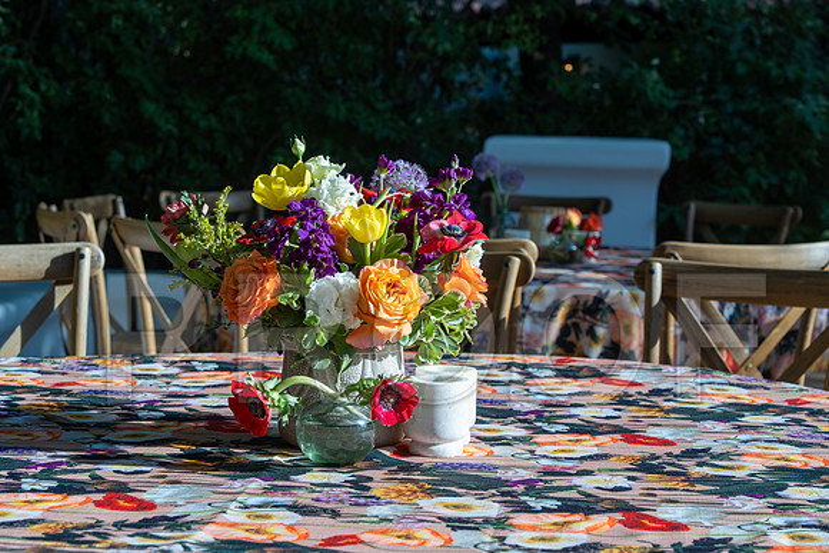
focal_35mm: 82
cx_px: 414
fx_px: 1889
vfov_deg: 16.7
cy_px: 276
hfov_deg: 24.8
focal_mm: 82
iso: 250
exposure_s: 1/320
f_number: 9
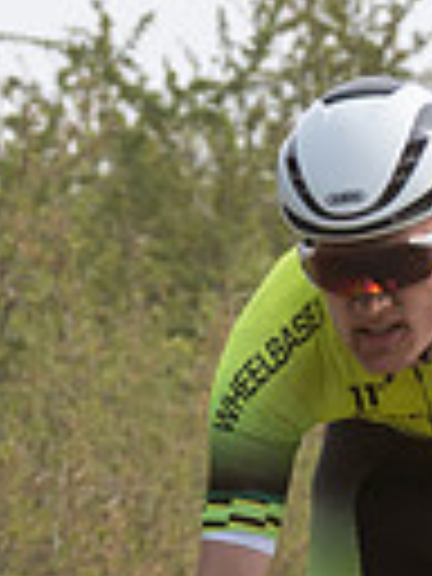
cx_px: 517
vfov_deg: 3.3
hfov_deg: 2.5
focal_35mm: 603
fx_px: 10034
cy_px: 471
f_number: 5
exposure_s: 1/1000
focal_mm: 91
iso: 160
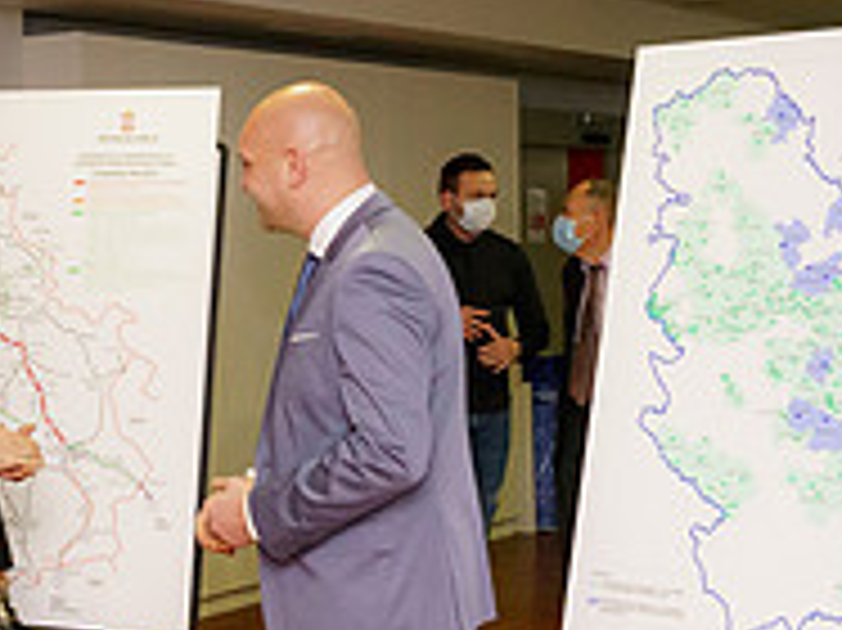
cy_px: 366
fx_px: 1847
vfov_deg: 19.3
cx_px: 257
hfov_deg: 25.5
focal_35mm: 76
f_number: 4
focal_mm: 24
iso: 2500
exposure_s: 1/250
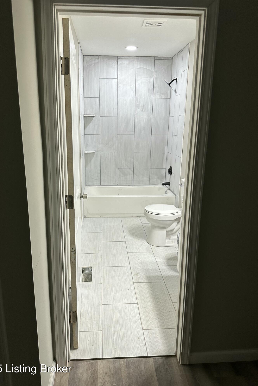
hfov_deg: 51.2
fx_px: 269
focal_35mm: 25
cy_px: 193
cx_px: 115
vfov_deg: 71.5
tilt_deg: -13.3
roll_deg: -0.8
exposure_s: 1/120
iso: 200
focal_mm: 6.86
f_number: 1.78
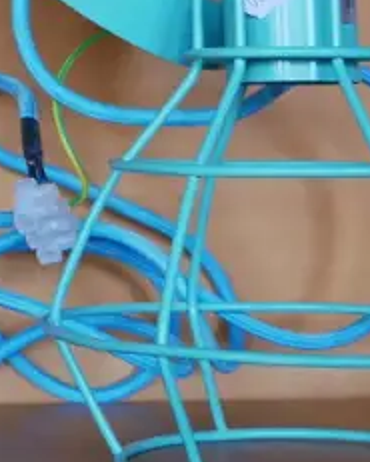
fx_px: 1778
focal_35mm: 130
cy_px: -90
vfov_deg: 14.3
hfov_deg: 10.8
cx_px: -374
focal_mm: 15
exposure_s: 1/60
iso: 500
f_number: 4
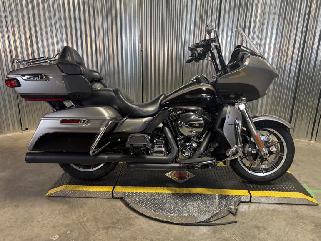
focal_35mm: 27
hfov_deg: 65.3
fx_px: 250
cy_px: 118
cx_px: 165
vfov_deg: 51.4
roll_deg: -1.0
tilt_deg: -16.8
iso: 200
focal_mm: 5.96
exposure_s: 1/60
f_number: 1.6
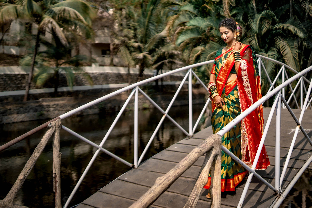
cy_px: 84
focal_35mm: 47
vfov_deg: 28.6
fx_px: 407
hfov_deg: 41.9
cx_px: 161
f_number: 1.4
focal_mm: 35
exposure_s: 1/8000
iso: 100
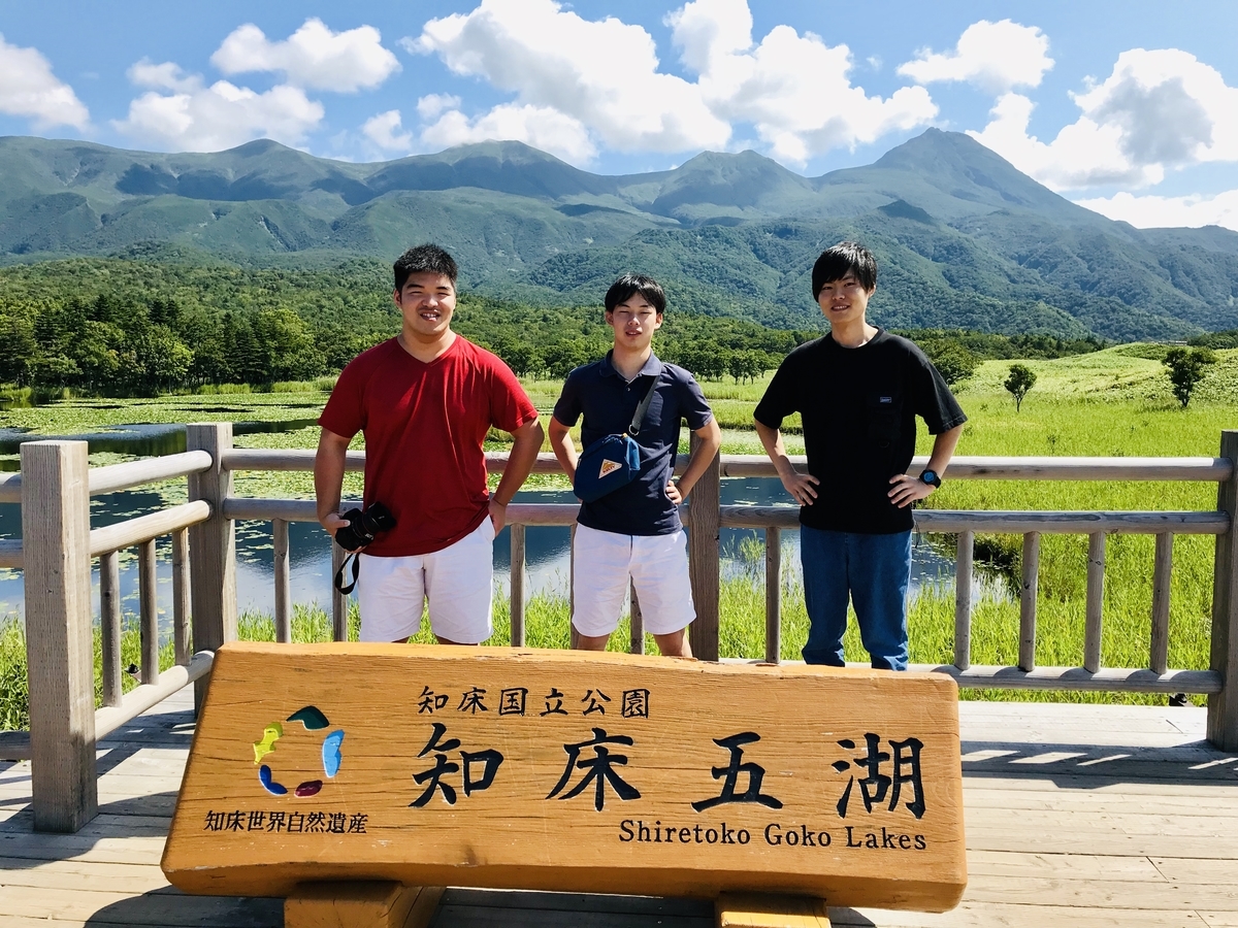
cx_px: 619
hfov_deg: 63.4
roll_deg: +0.0
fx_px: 1001
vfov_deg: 49.7
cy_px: 464
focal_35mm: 28
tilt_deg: -4.9
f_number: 1.8
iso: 20
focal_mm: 3.99
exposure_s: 1/1808
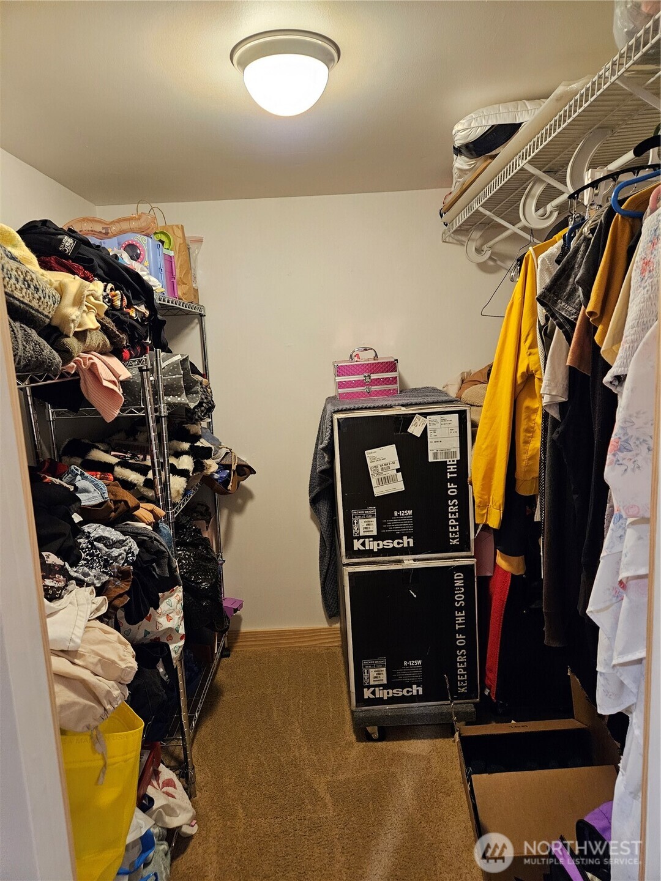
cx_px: 330
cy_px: 440
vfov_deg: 73.9
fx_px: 586
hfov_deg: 58.9
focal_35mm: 23
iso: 1000
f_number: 1.8
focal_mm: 5.4
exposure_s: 1/120
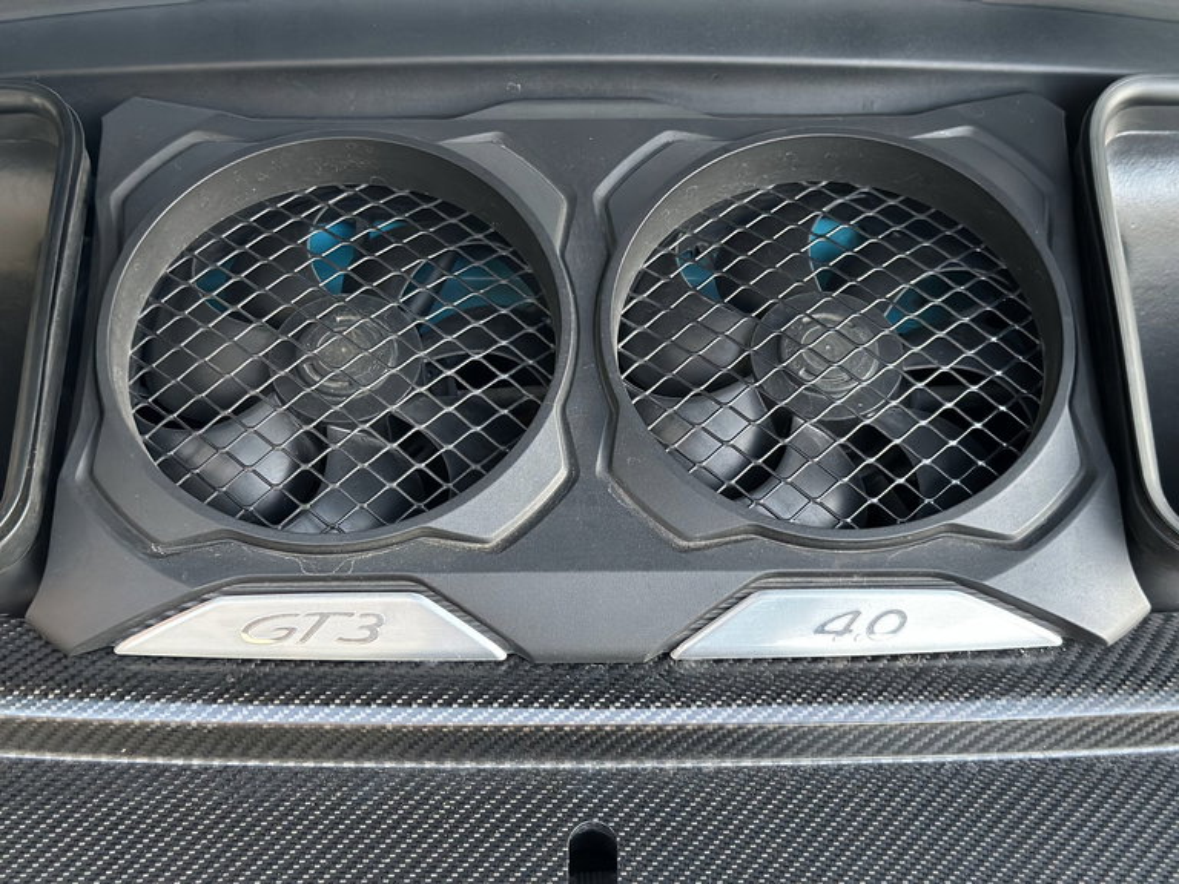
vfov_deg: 30.3
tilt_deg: -45.7
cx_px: 590
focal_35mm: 48
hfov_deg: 39.7
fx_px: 1635
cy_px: 442
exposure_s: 1/40
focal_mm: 6.86
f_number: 1.78
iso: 500
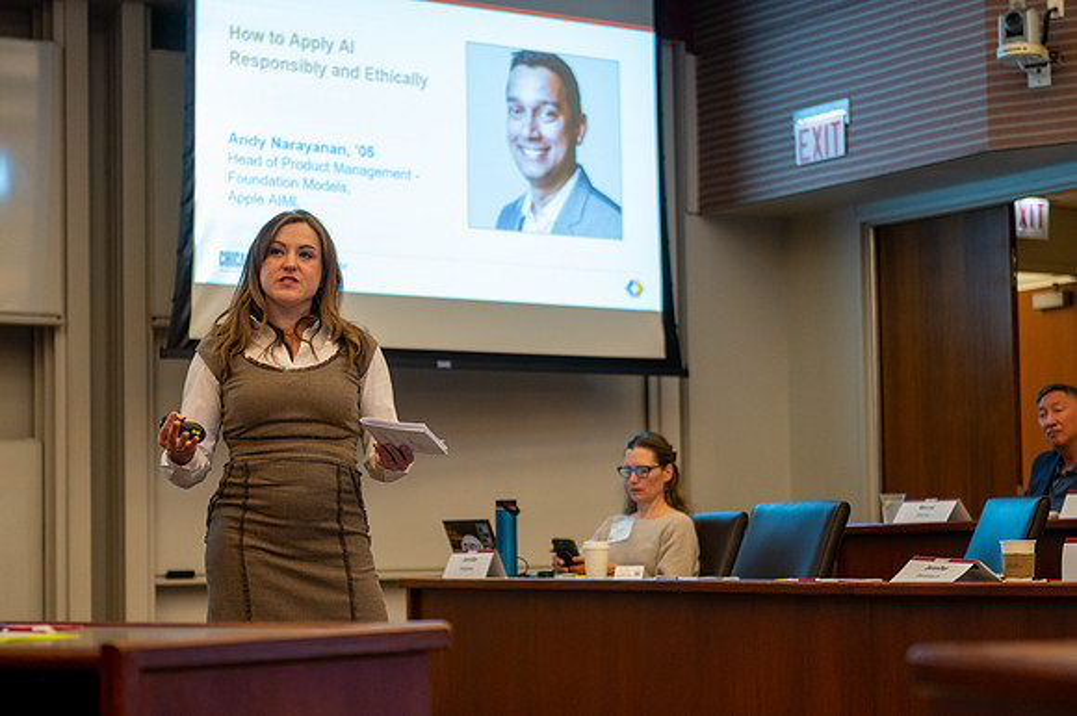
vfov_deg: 17.1
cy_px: 394
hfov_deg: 25.4
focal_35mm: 80
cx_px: 556
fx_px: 2389
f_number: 2.8
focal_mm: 70
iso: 1250
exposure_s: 1/200
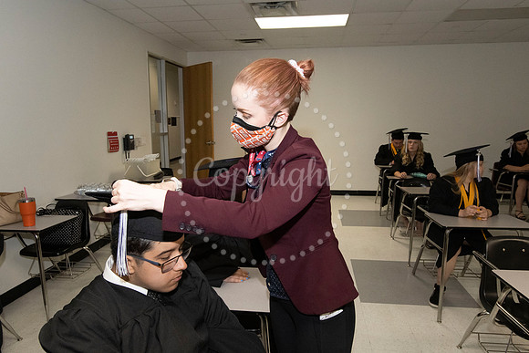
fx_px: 367
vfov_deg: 51.3
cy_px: 176
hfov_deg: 71.5
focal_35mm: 25
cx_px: 264
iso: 6400
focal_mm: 25
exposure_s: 1/200
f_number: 8
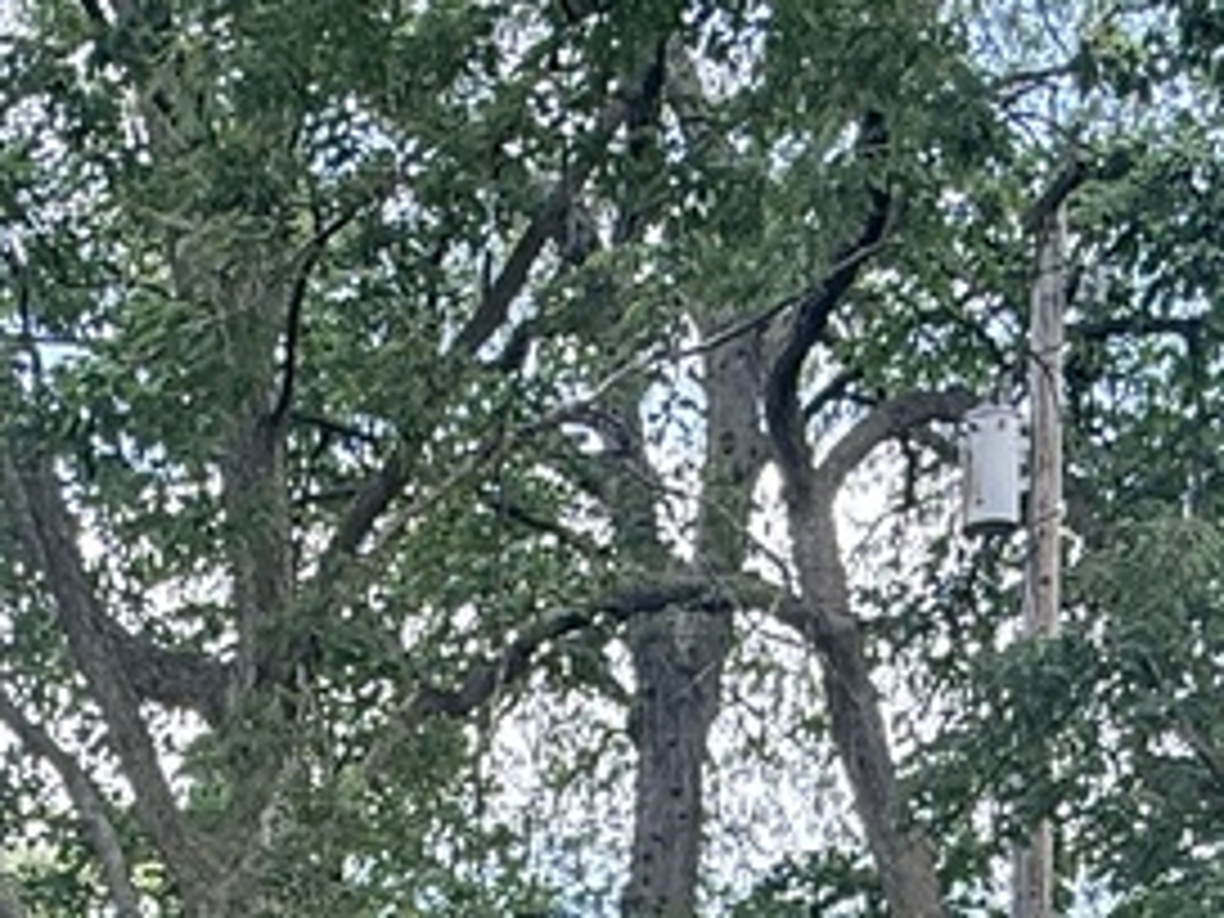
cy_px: 1701
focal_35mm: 74
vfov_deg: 16.4
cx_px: 360
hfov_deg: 26.1
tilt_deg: -5.3
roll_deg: -0.4
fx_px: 2617
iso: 80
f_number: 2.2
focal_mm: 2.22
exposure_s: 1/99
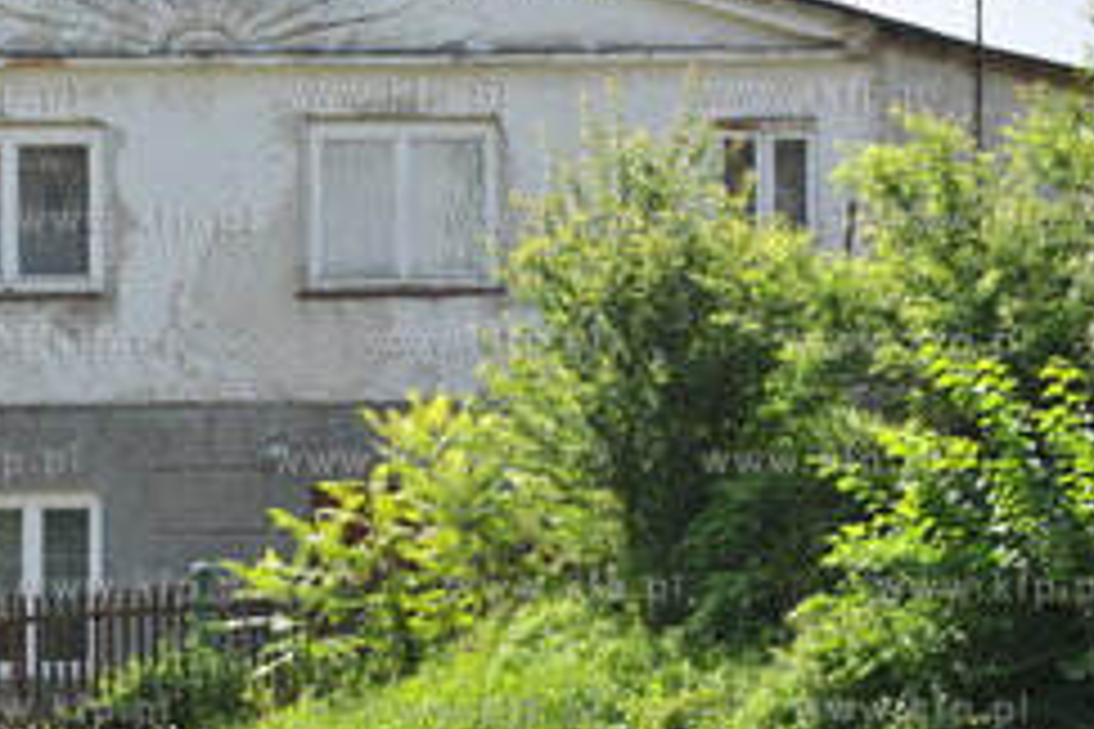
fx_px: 7749
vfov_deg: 5.4
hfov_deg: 8.1
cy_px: 279
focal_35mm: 255
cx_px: 293
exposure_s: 1/1250
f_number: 5
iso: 500
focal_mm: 155
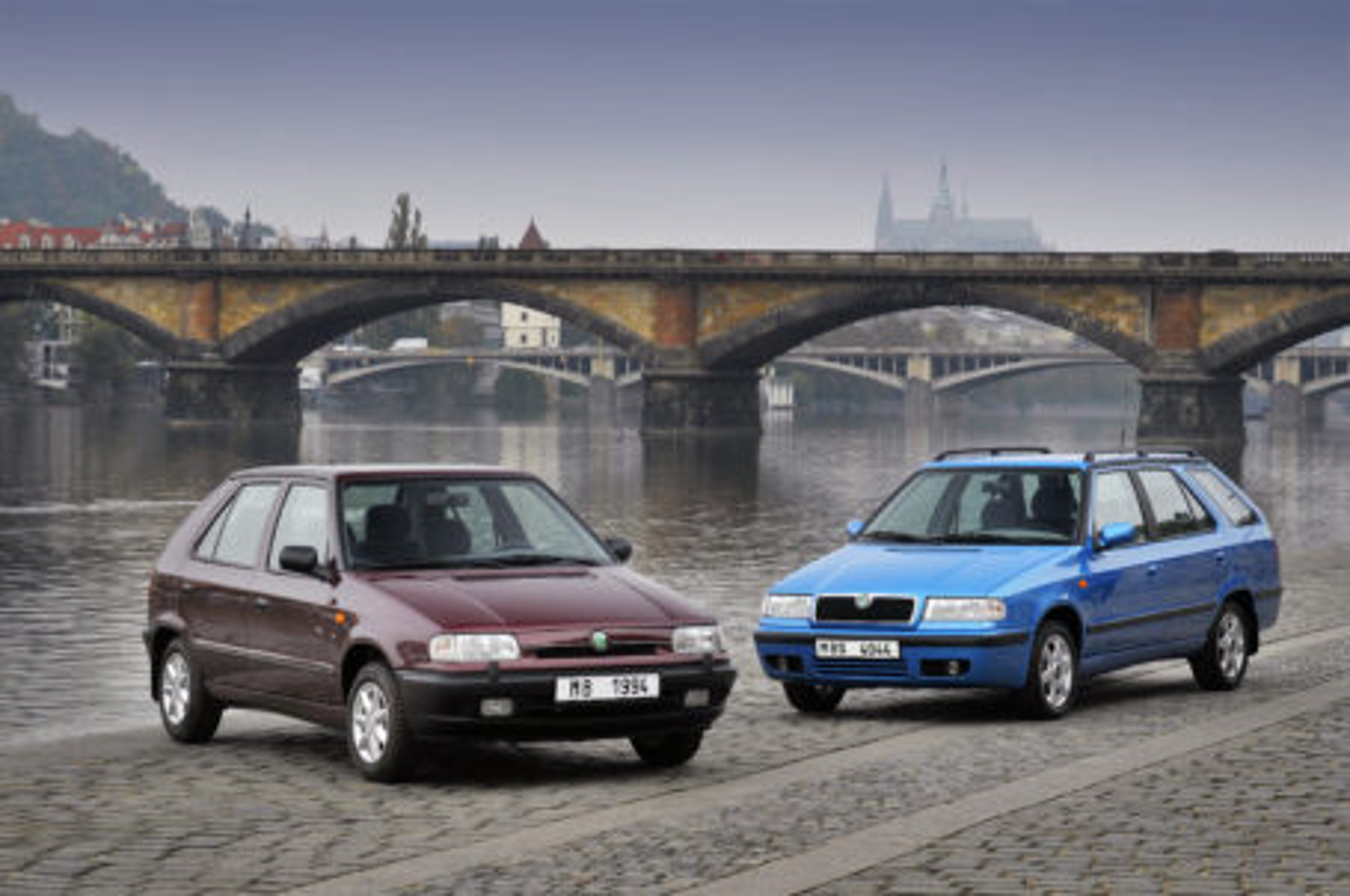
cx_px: 675
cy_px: 448
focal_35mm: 98
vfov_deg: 14.0
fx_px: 3651
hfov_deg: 20.9
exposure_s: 1/60
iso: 200
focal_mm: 65
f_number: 9
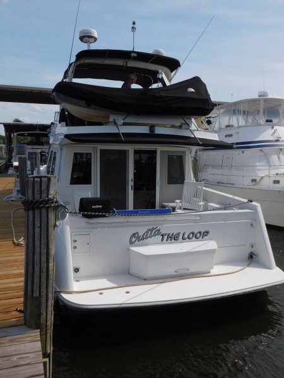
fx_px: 328
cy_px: 189
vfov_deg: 60.0
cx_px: 142
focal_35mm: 30
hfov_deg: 46.8
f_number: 6.4
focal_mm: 5.3
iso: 125
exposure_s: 1/640
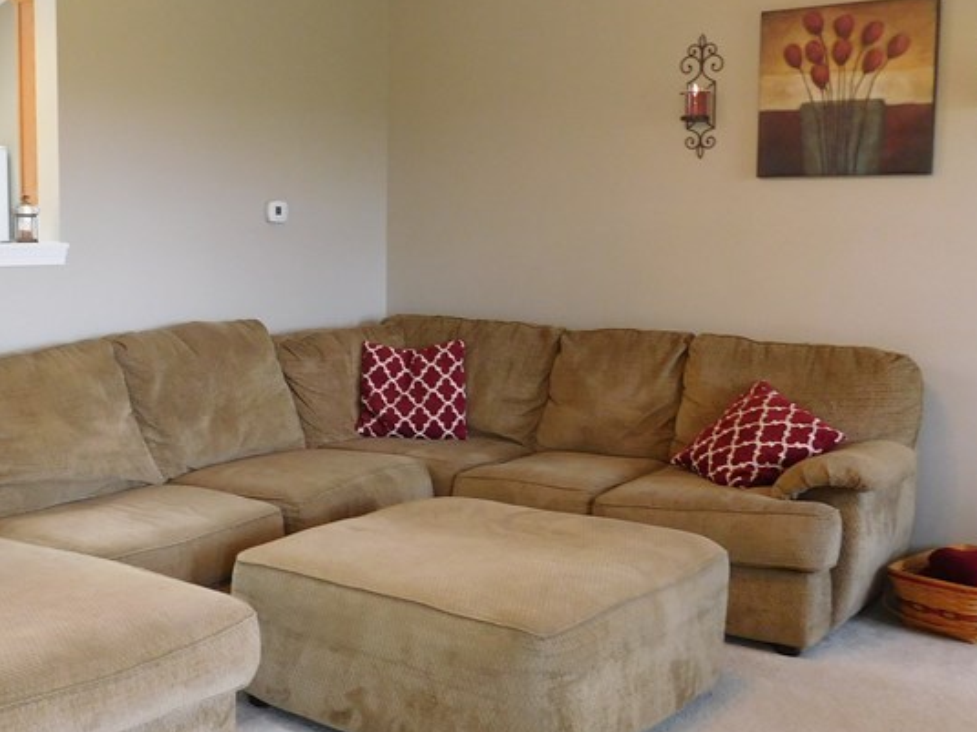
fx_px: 1242
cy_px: 358
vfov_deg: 32.9
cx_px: 303
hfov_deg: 42.2
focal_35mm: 44
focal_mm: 4
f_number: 3
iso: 200
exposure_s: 1/30
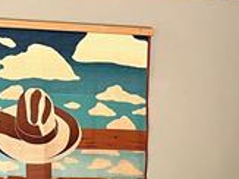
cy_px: 288
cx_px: 144
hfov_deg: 19.3
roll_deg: +0.0
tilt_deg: -10.0
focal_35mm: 102
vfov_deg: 13.4
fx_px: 704
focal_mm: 5.7
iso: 125
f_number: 1.5
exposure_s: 1/84
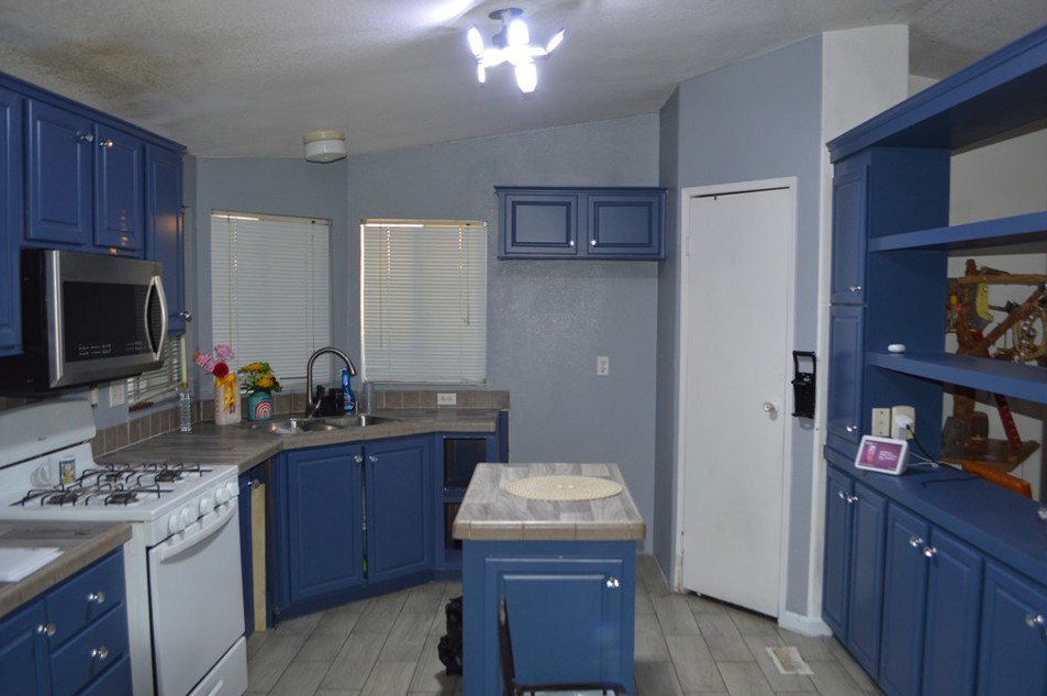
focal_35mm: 29
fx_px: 842
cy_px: 352
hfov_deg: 63.7
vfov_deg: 44.9
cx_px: 555
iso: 400
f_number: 4
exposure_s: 1/60
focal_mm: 18
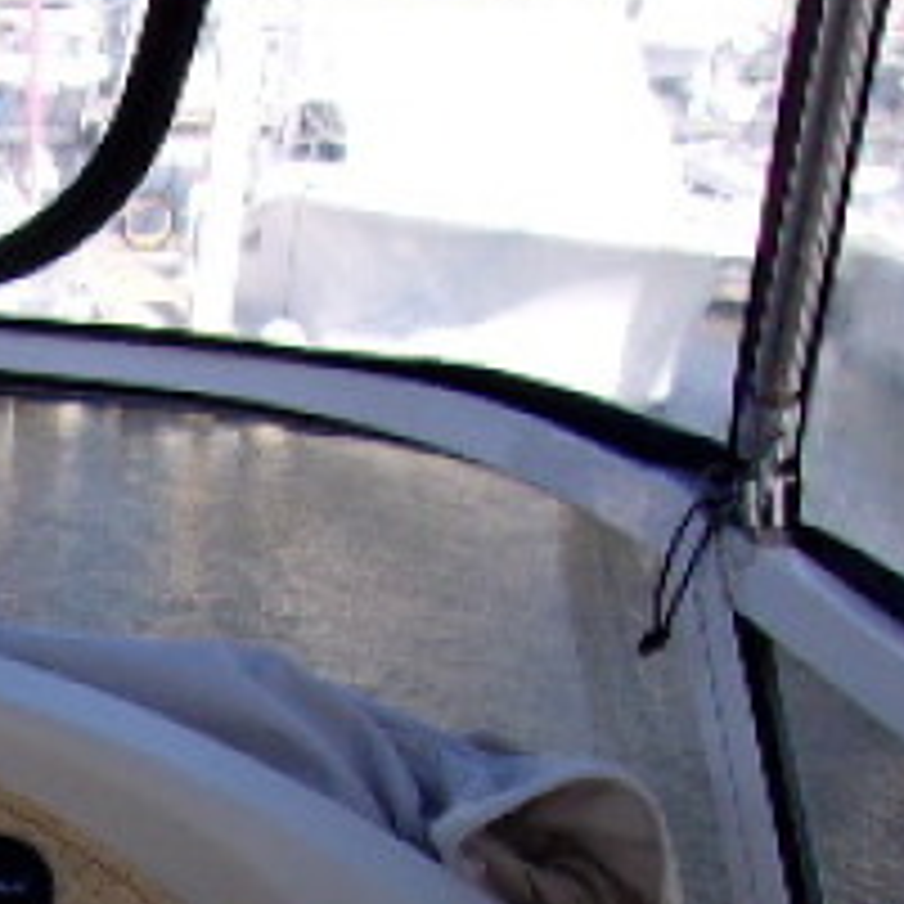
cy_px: 1313
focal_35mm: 95
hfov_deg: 16.8
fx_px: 2807
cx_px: -414
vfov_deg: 16.8
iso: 80
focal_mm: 4.9
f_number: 10.4
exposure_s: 1/50
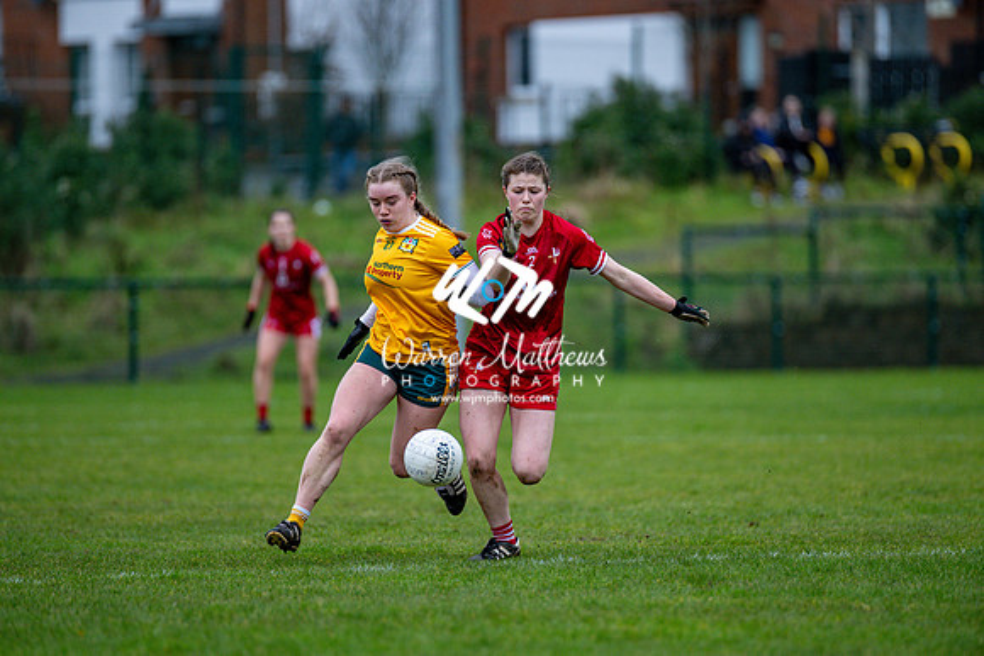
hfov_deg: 6.9
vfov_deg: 4.6
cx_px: 492
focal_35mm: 300
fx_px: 8202
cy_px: 328
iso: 1250
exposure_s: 1/1000
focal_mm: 300
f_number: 2.8
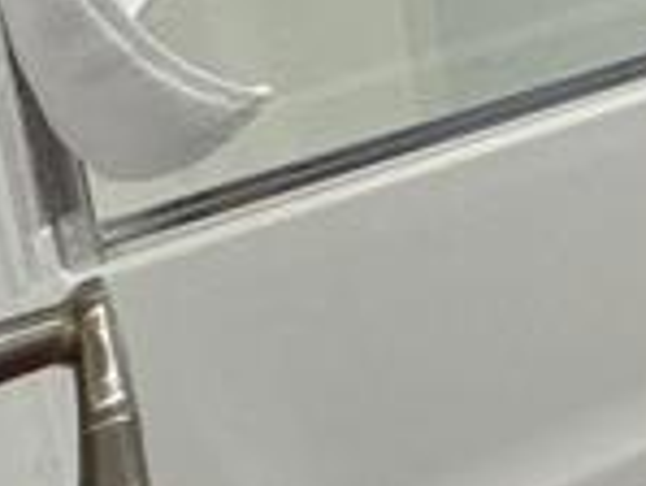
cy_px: -568
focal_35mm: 96
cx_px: 1817
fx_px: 1793
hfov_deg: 12.2
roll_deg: +0.2
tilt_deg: -10.1
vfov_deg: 12.9
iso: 200
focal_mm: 2.22
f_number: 2.2
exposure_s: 1/120
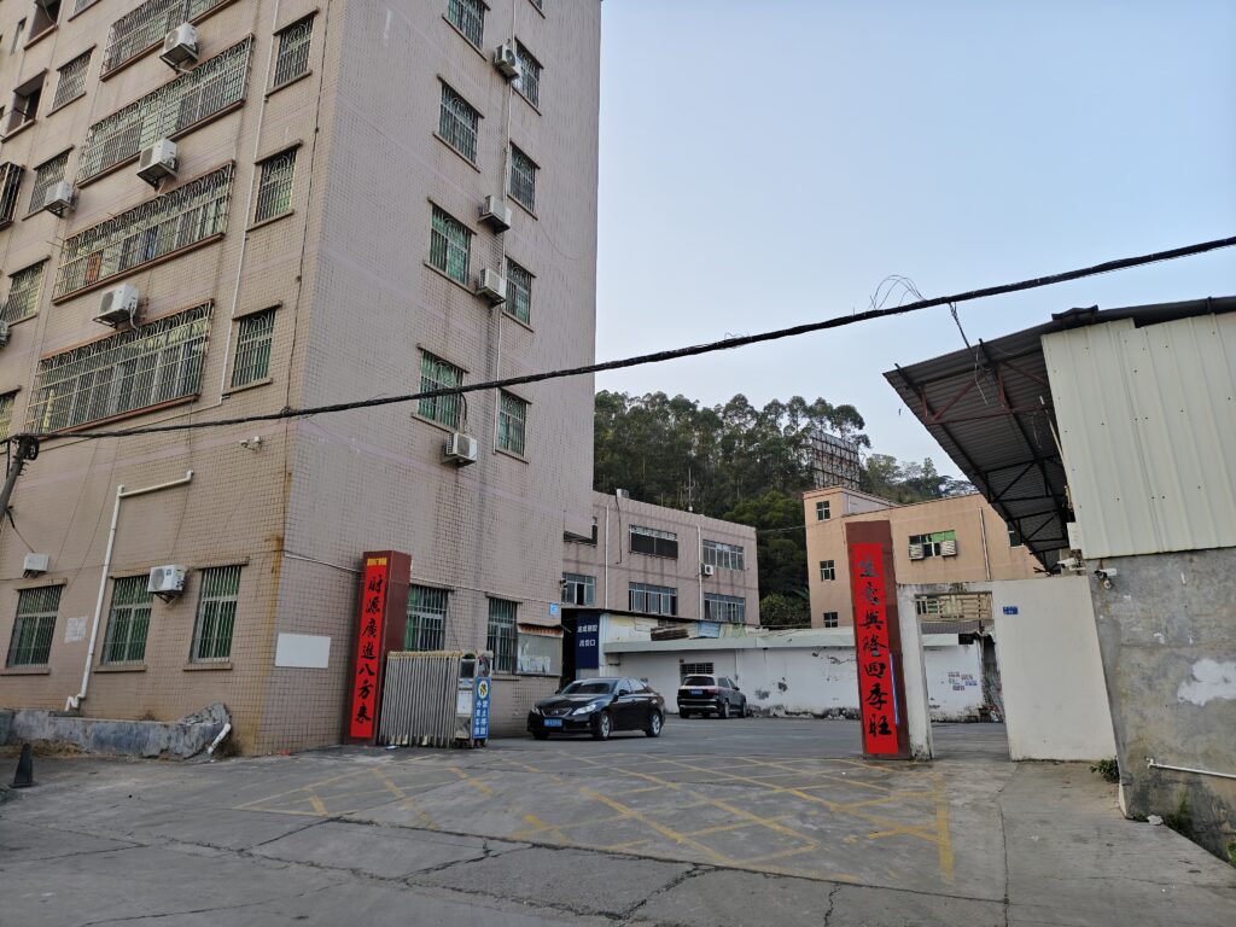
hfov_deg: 73.9
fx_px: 821
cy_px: 464
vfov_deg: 58.9
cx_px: 618
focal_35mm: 23
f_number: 1.88
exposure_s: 1/193
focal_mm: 5.56
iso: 71
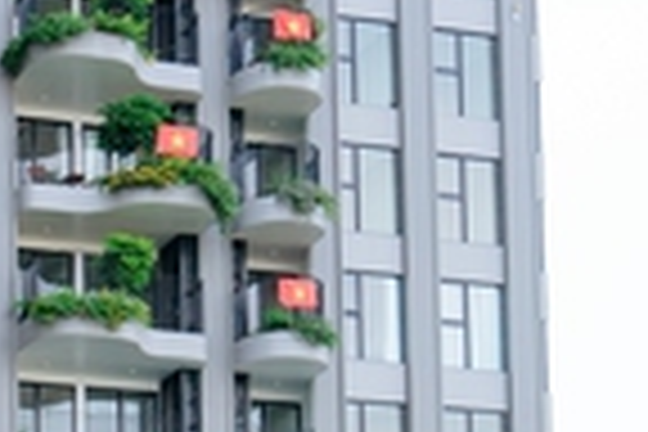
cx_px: -252
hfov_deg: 17.0
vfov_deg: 11.4
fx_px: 2006
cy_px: 794
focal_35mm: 111
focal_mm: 25.1
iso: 200
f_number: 6.3
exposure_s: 1/200
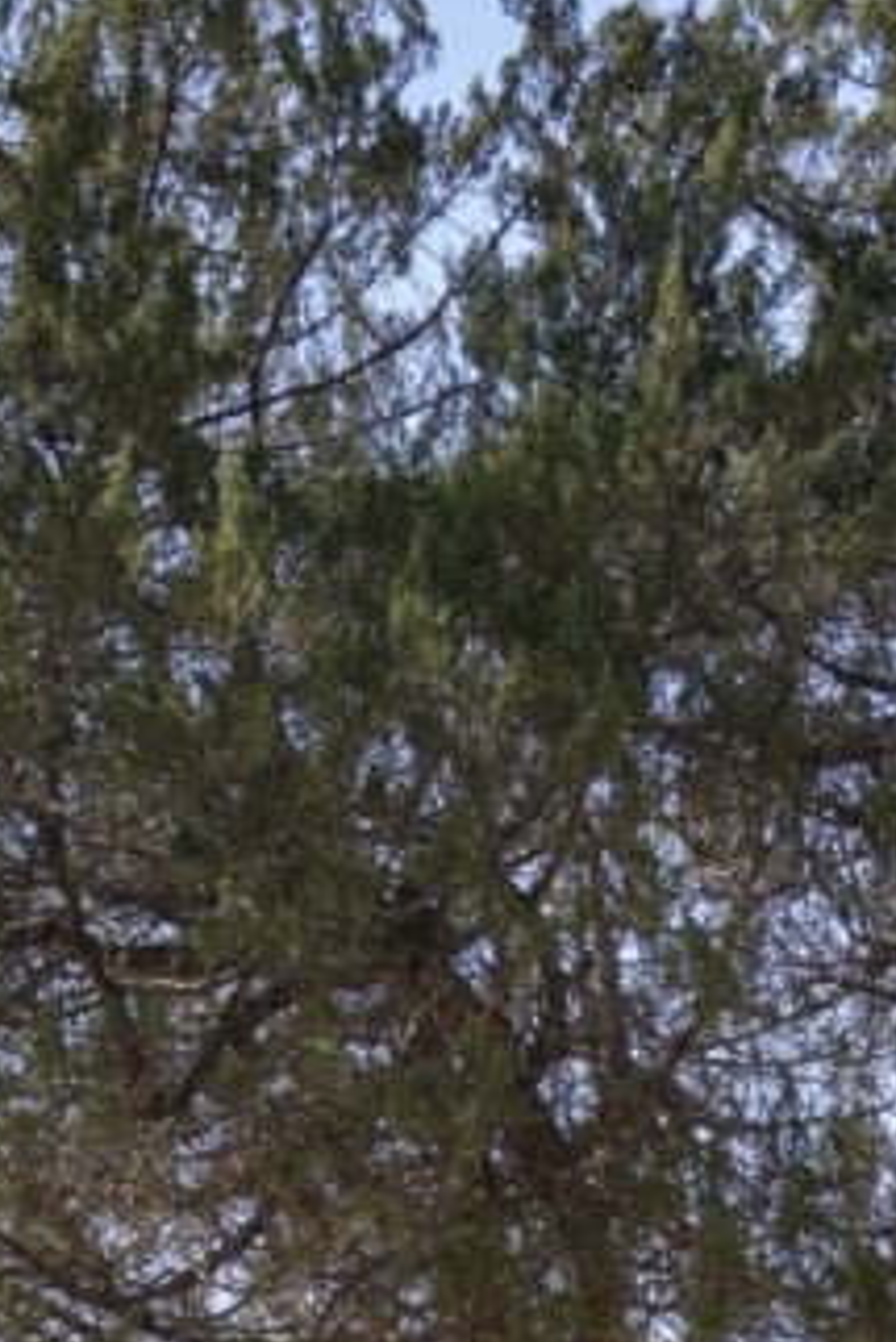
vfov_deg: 10.5
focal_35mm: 191
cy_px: 1850
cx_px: 1261
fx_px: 7122
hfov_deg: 7.1
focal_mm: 60
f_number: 9
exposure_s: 1/100
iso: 100
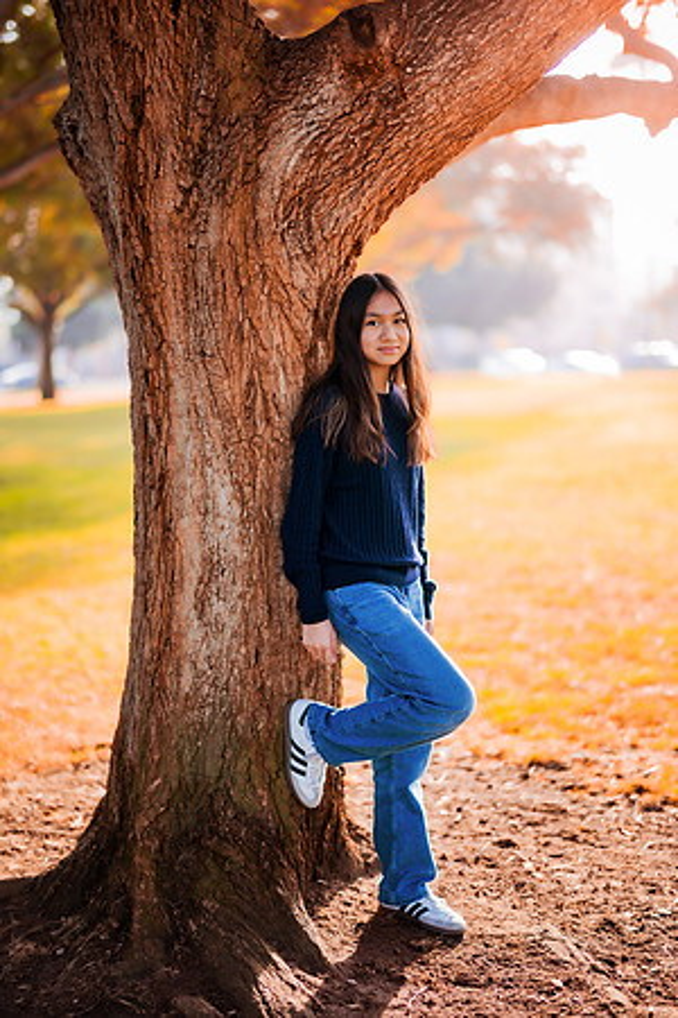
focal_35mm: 58
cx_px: 339
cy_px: 509
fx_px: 1638
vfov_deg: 34.5
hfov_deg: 23.4
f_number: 1.4
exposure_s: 1/500
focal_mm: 58
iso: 100
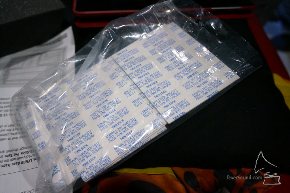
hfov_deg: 55.2
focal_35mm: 34
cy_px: 96
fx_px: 278
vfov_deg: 38.3
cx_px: 145
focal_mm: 23
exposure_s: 1/60
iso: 3200
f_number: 4
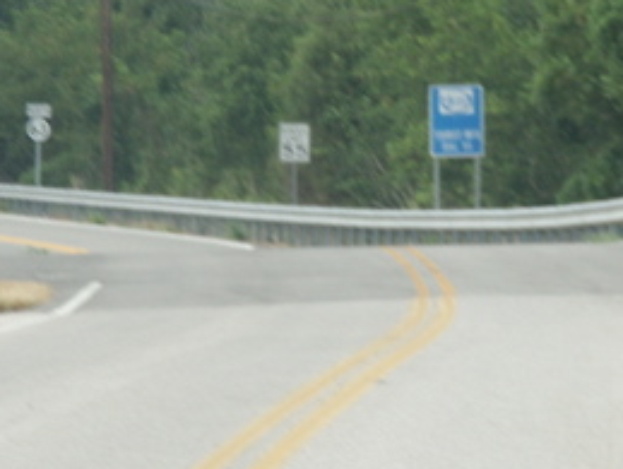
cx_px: 493
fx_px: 8849
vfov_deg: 3.0
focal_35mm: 491
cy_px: 75
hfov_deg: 4.0
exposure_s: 1/250
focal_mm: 50.48
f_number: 4
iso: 100
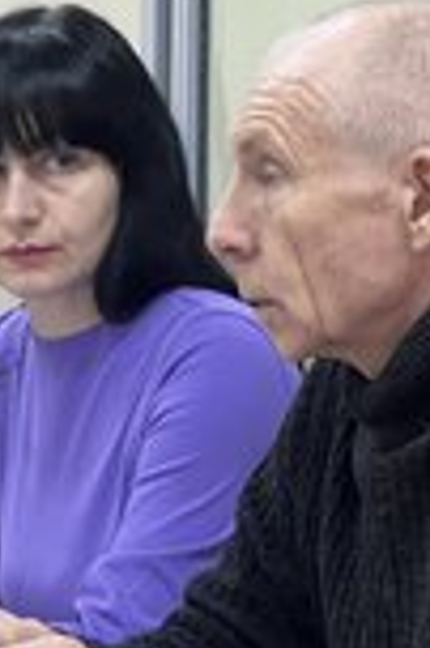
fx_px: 3789
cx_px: 200
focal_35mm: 211
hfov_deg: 6.5
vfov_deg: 9.8
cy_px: 405
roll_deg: -0.6
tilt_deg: -0.8
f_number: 2.8
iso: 640
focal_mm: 9
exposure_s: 1/60
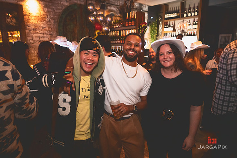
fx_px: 160
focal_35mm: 24
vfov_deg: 52.6
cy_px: 79
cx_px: 118
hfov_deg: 73.1
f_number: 3.2
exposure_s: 1/100
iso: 3200
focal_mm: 24
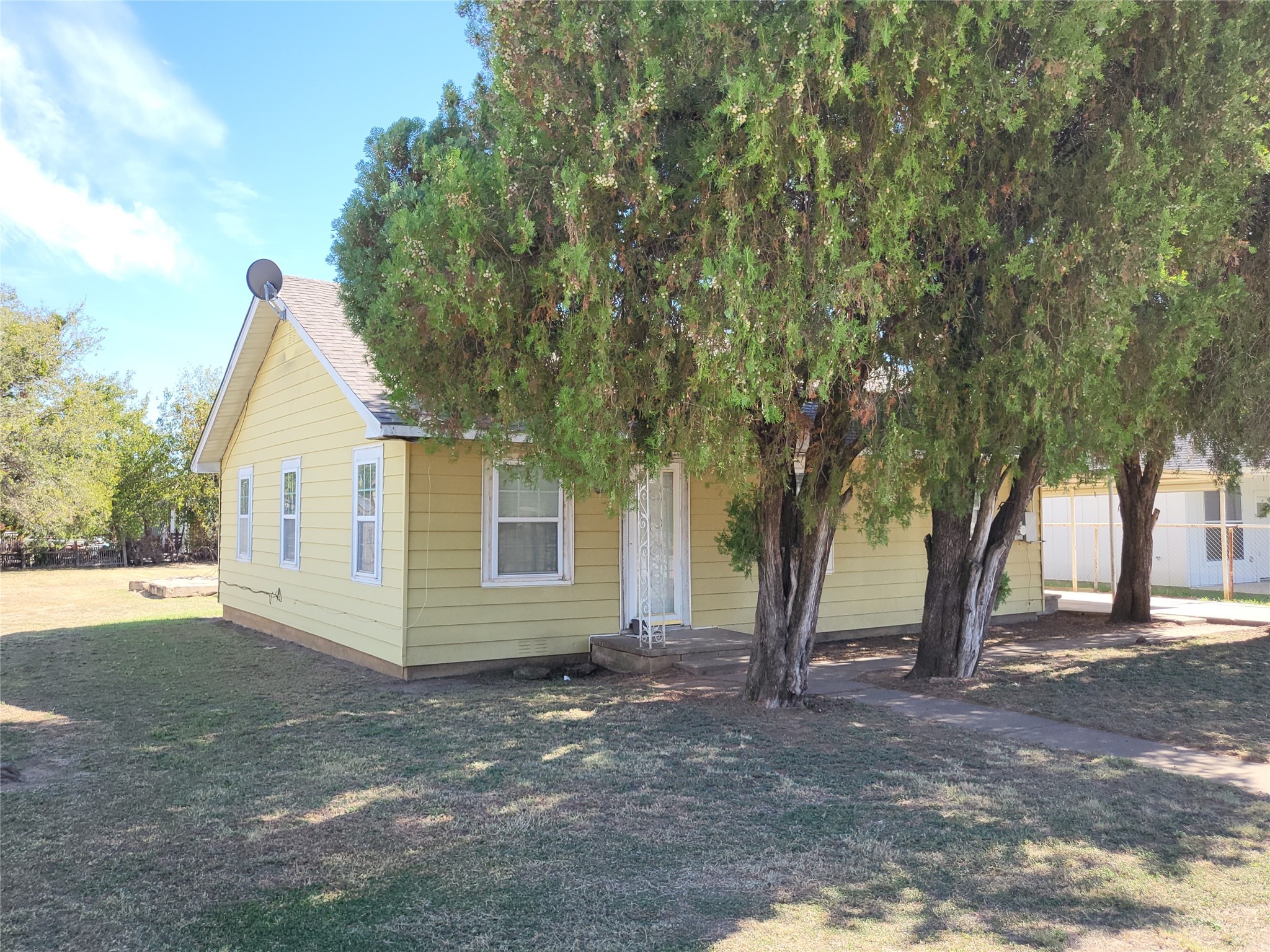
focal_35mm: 26
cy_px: 476
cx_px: 635
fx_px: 954
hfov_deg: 67.3
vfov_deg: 53.1
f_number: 1.8
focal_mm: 4.25
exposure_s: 1/786
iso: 50
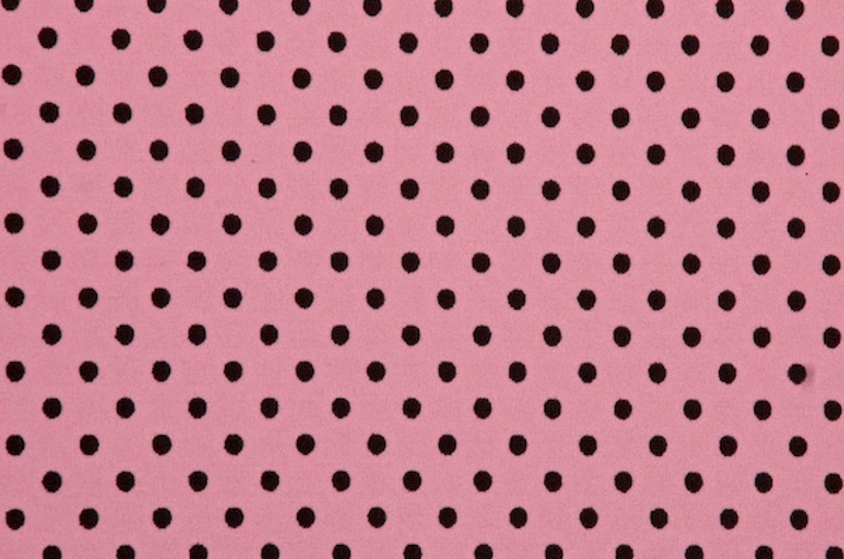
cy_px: 280
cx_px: 422
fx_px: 4736
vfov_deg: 6.7
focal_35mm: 202
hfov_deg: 10.2
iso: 400
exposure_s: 1/1000
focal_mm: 135
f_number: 10
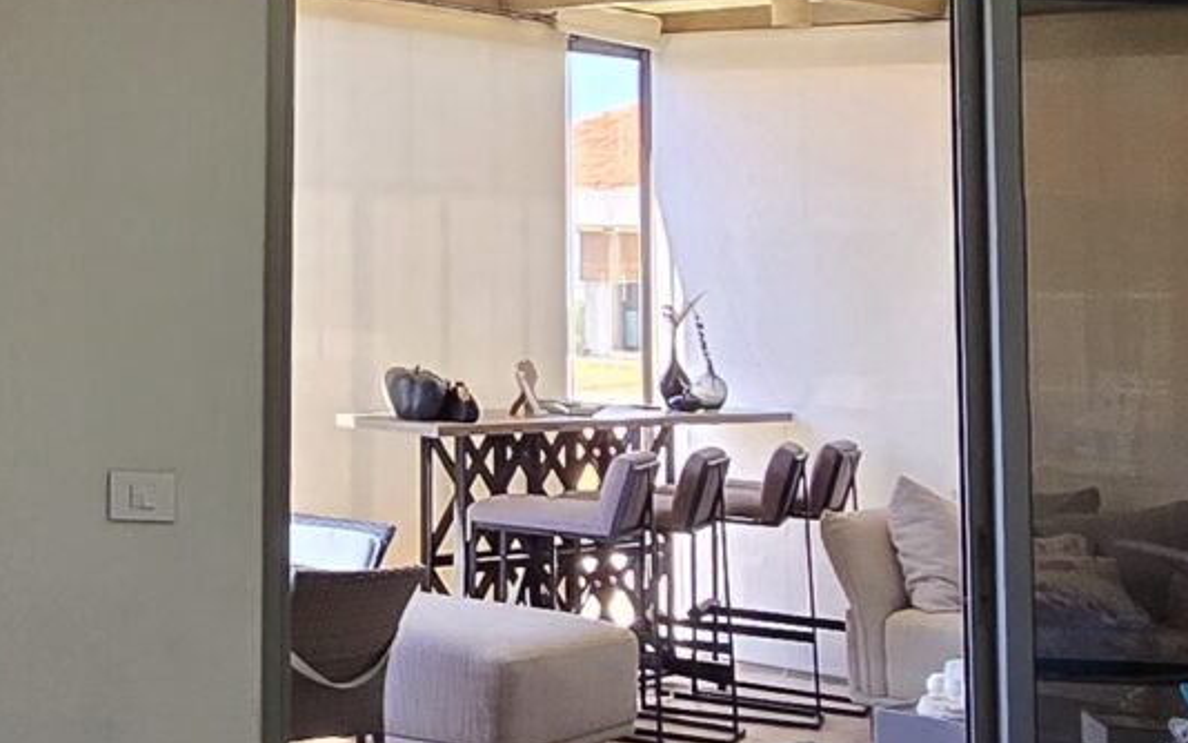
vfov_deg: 19.1
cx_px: -414
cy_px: -31
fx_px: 2137
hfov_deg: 25.9
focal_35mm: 66
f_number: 2.2
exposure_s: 1/100
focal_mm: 2.2
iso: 80
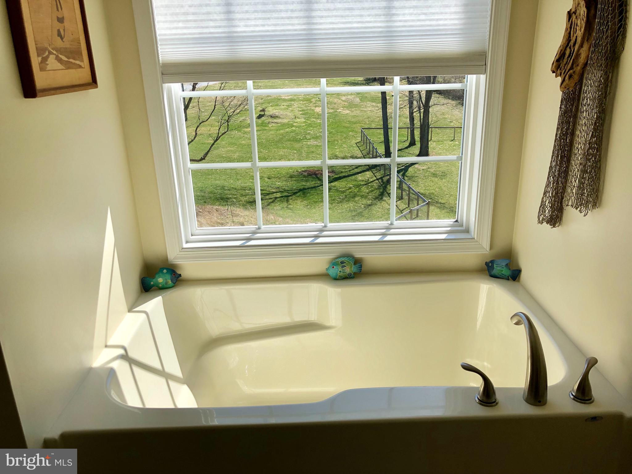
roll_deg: +2.2
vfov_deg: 49.7
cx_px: 316
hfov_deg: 63.4
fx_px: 511
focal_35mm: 28
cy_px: 237
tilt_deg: -19.0
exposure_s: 1/1200
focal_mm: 4
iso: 20
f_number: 1.8
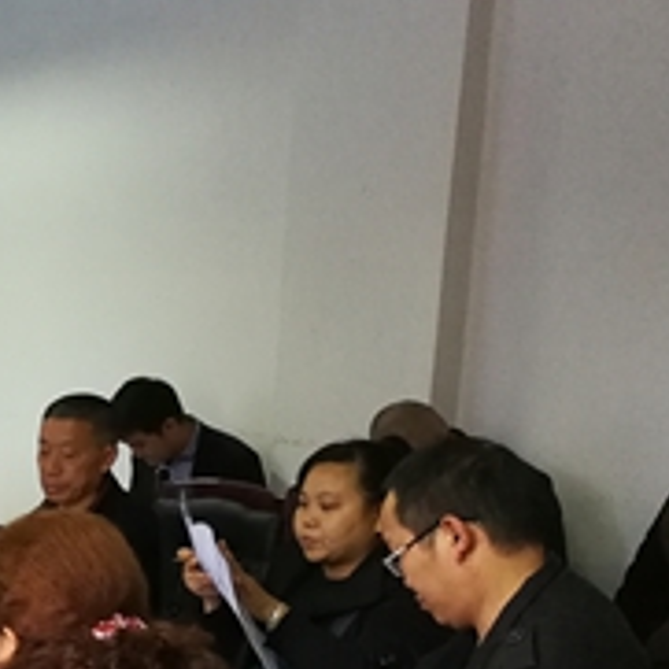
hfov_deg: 23.0
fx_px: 1443
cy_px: 667
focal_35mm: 66
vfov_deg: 24.9
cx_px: -218
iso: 400
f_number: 2.2
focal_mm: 3.95
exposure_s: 1/33.3
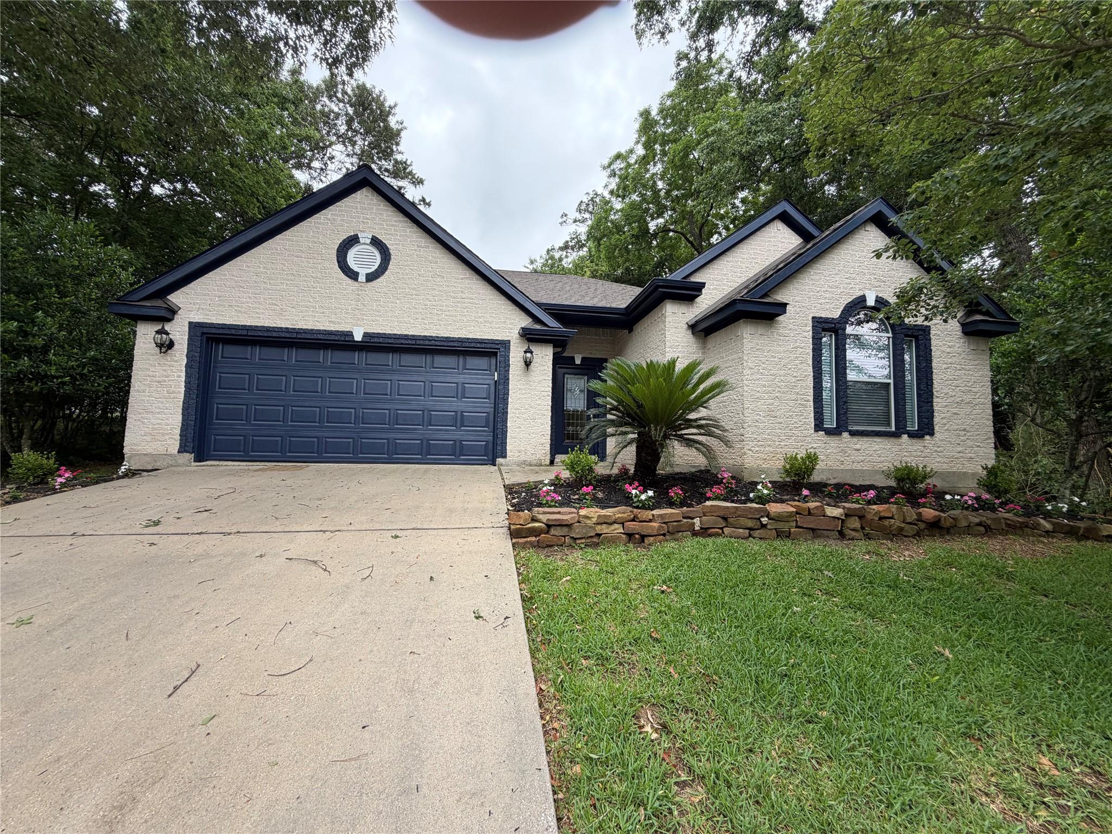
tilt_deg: +5.4
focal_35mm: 14
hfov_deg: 102.1
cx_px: 556
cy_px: 417
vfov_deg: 85.7
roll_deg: -0.1
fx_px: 450
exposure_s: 1/306
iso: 50
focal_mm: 2.22
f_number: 2.2
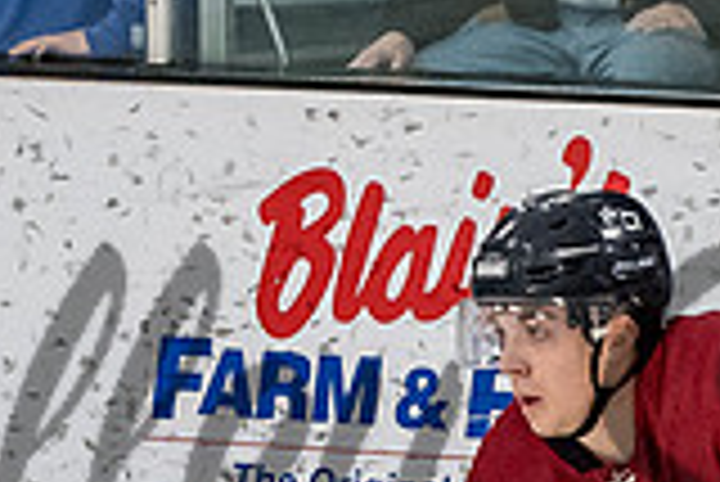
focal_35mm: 676
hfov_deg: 3.0
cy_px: 679
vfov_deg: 2.0
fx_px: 13532
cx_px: 731
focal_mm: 86
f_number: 4
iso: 3200
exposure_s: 1/800
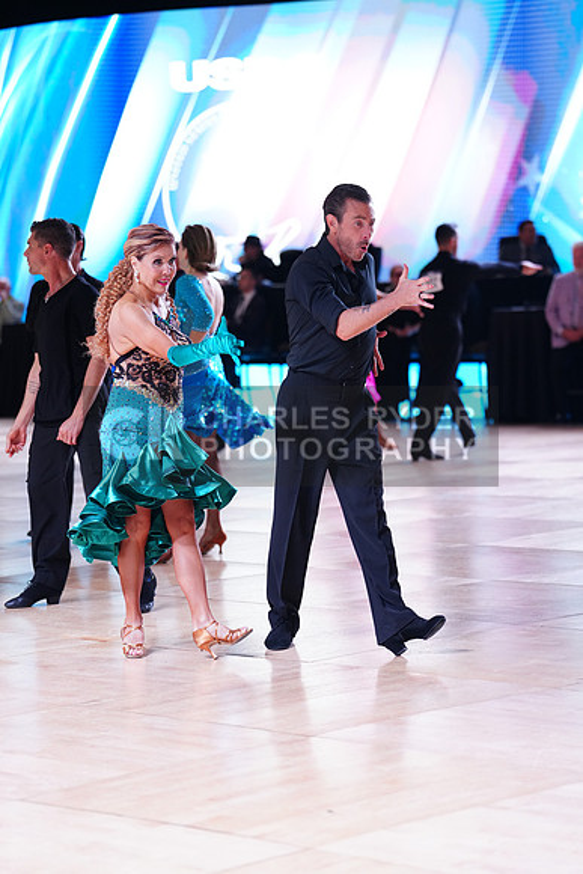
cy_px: 437
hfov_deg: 12.1
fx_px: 2743
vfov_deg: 18.1
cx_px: 292
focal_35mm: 113
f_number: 2.8
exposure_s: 1/500
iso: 1600
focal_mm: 113
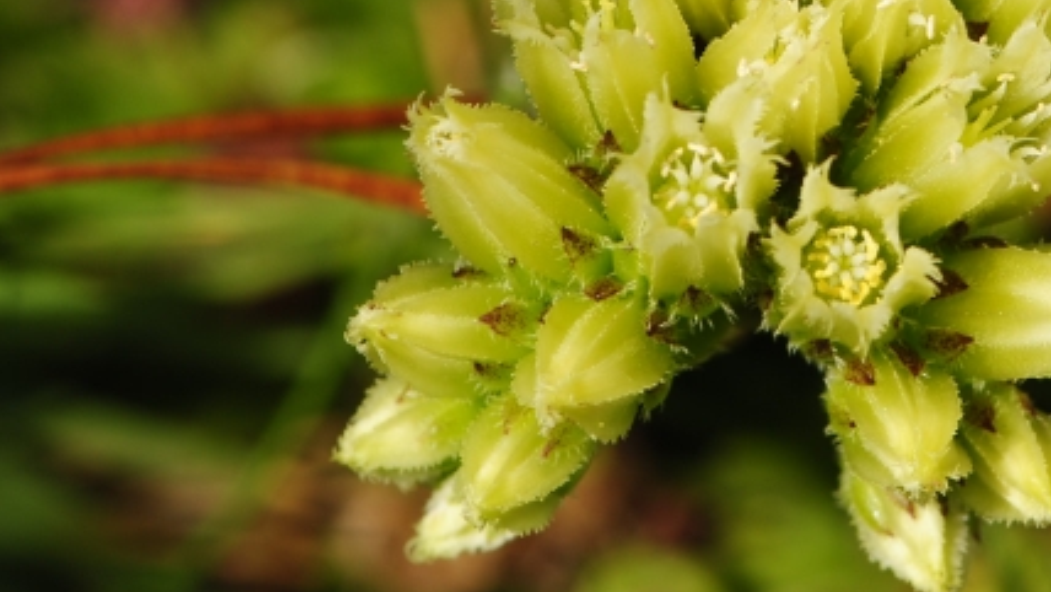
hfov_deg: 8.6
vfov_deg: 4.9
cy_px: 34
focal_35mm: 250
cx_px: 977
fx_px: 6968
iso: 100
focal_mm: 85
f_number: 9
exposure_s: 1/250
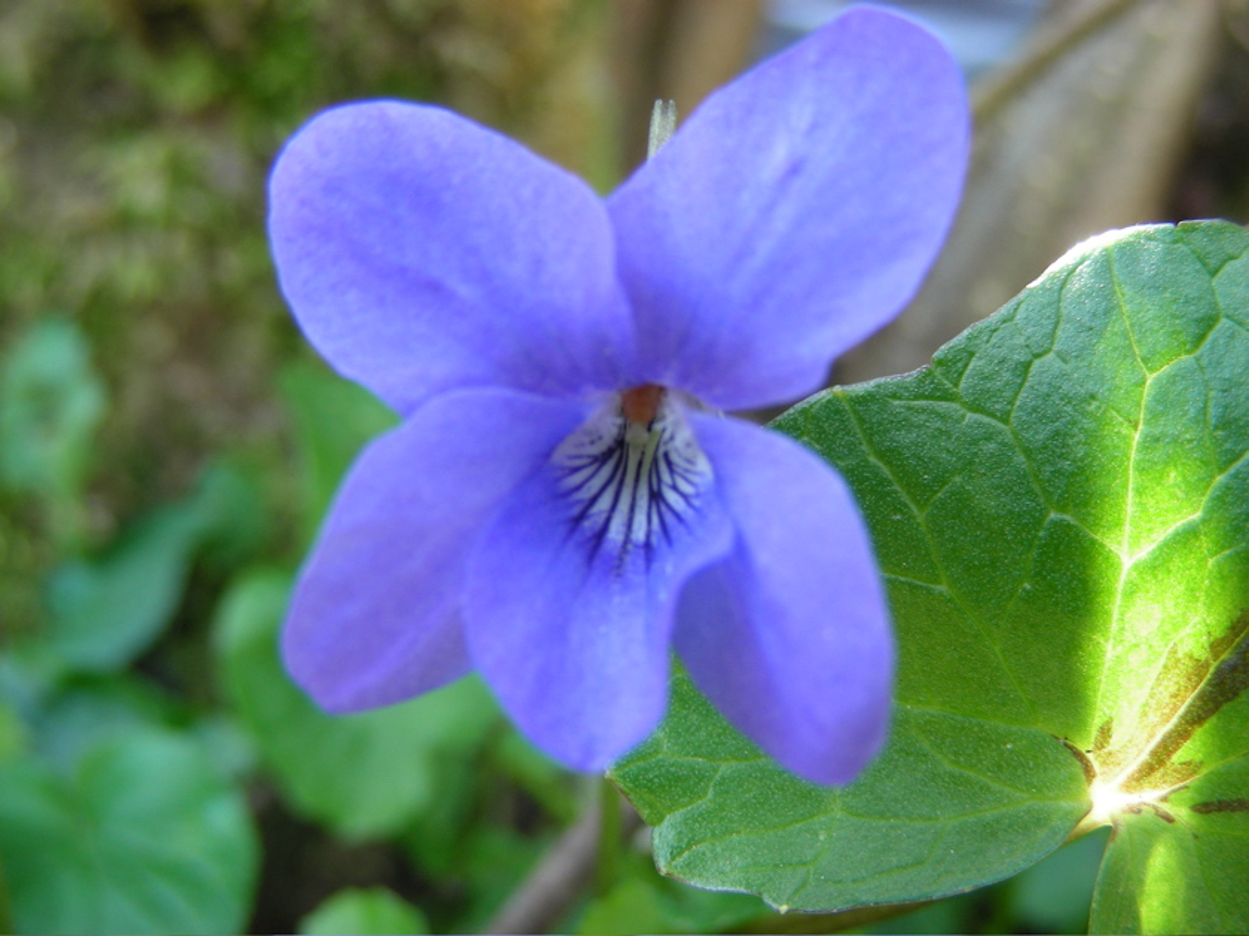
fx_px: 1371
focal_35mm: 38
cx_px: 624
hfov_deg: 49.0
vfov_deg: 37.7
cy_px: 468
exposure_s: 1/32
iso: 84
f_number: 3.5
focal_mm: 6.3
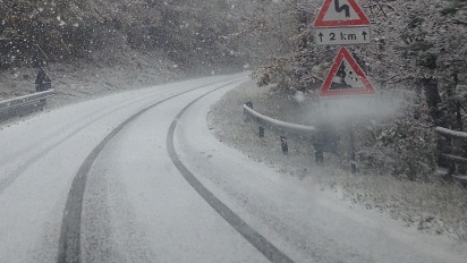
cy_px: 11
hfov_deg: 28.6
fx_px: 917
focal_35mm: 74
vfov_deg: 16.1
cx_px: 211
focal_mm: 4.28
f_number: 2.4
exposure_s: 1/314
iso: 50
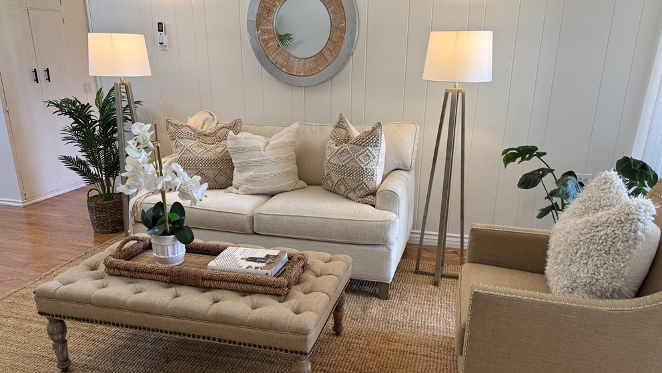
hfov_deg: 69.9
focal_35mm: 27
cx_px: 336
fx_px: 474
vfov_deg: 42.7
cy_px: 221
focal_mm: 6.76
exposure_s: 1/120
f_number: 1.78
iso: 125
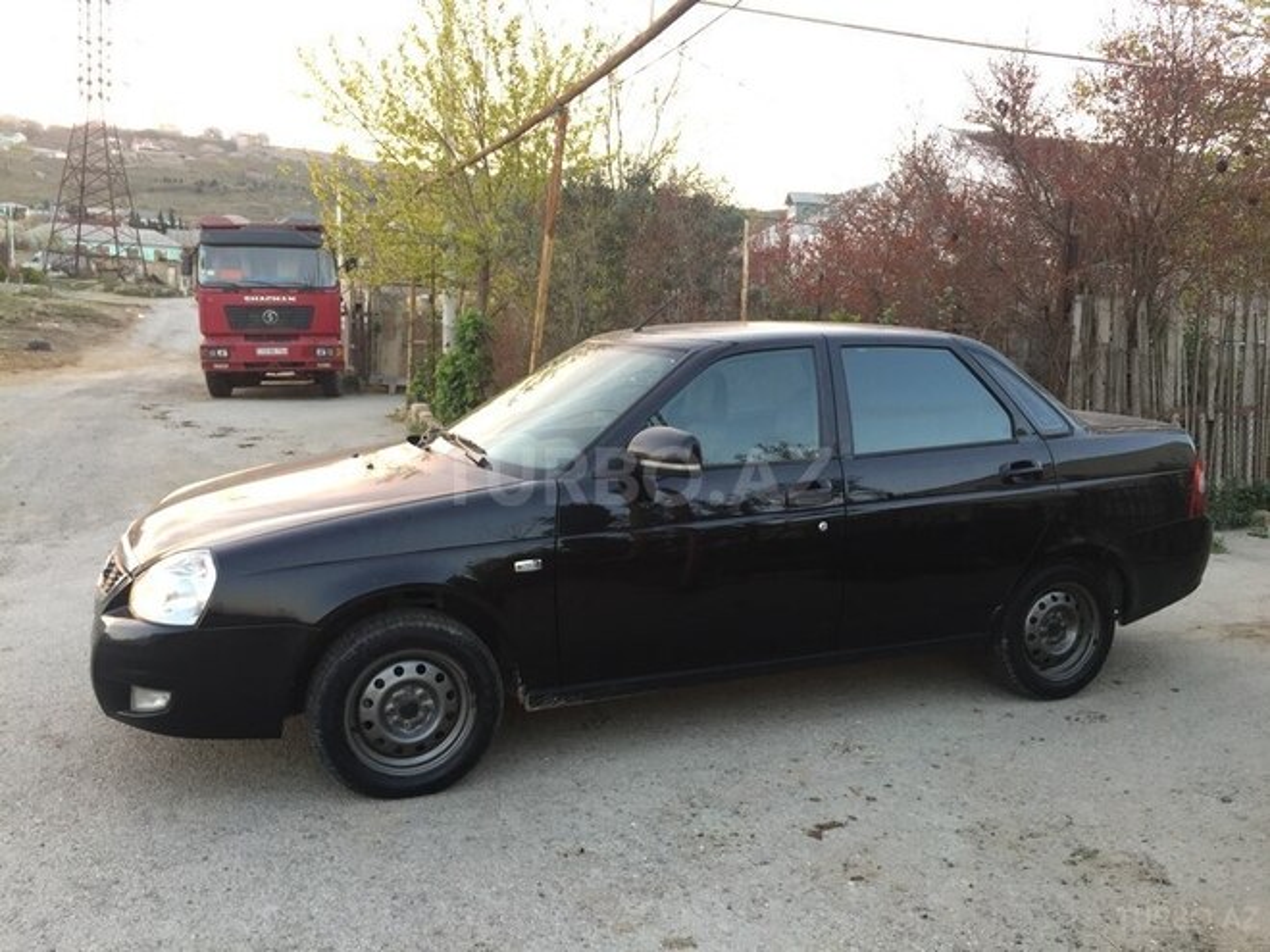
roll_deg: -2.3
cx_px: 635
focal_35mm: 29
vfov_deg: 48.2
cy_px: 476
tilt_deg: -5.9
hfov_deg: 61.7
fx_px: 1064
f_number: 2.2
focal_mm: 4.15
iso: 50
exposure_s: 1/33
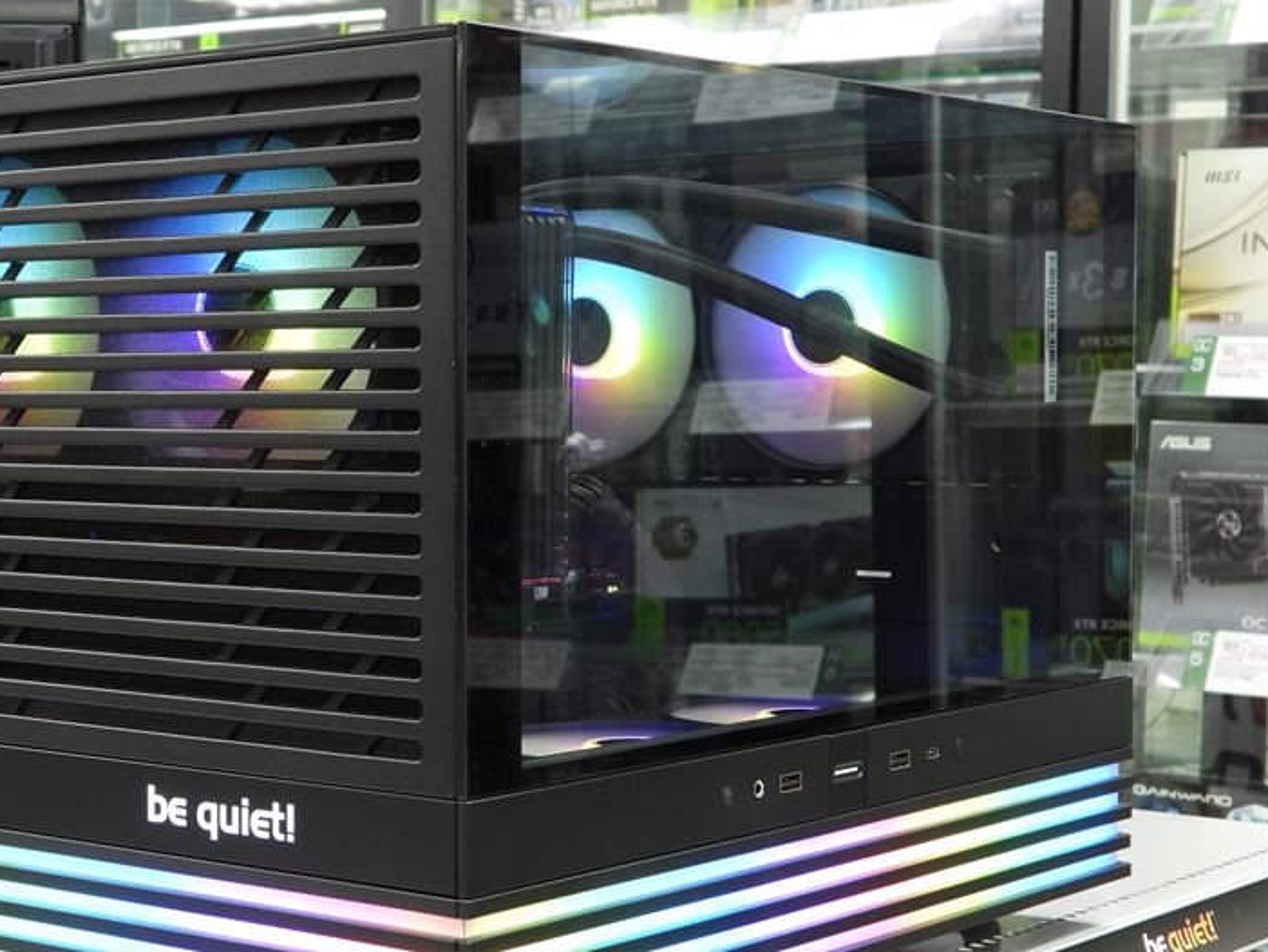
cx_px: 351
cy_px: 547
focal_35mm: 73
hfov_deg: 26.4
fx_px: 2674
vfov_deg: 20.2
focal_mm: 9
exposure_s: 1/30
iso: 110
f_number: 3.2
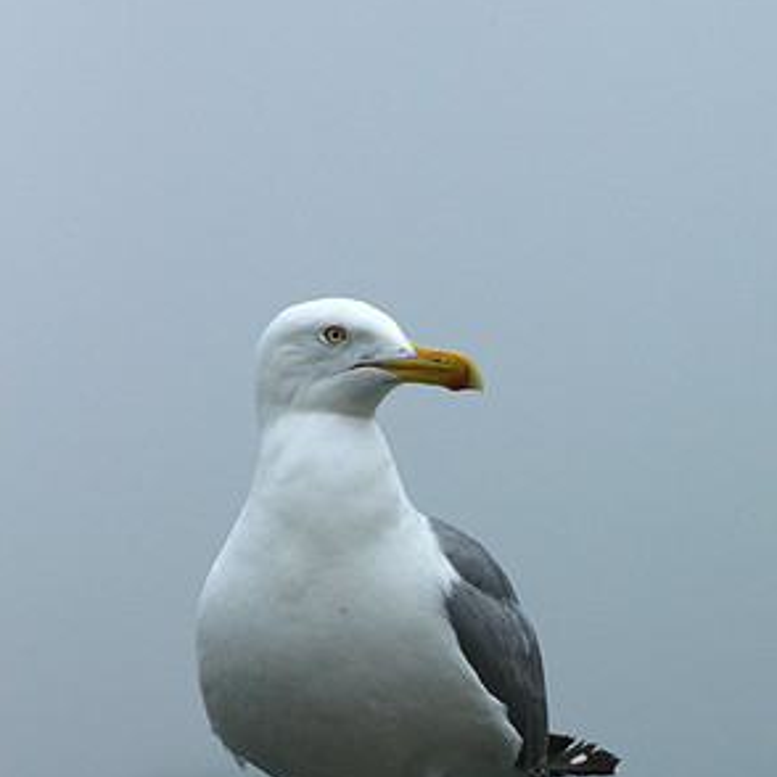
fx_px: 9396
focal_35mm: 370
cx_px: 390
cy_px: 536
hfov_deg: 4.7
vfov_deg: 4.7
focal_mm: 190
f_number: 9
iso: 400
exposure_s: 1/1250
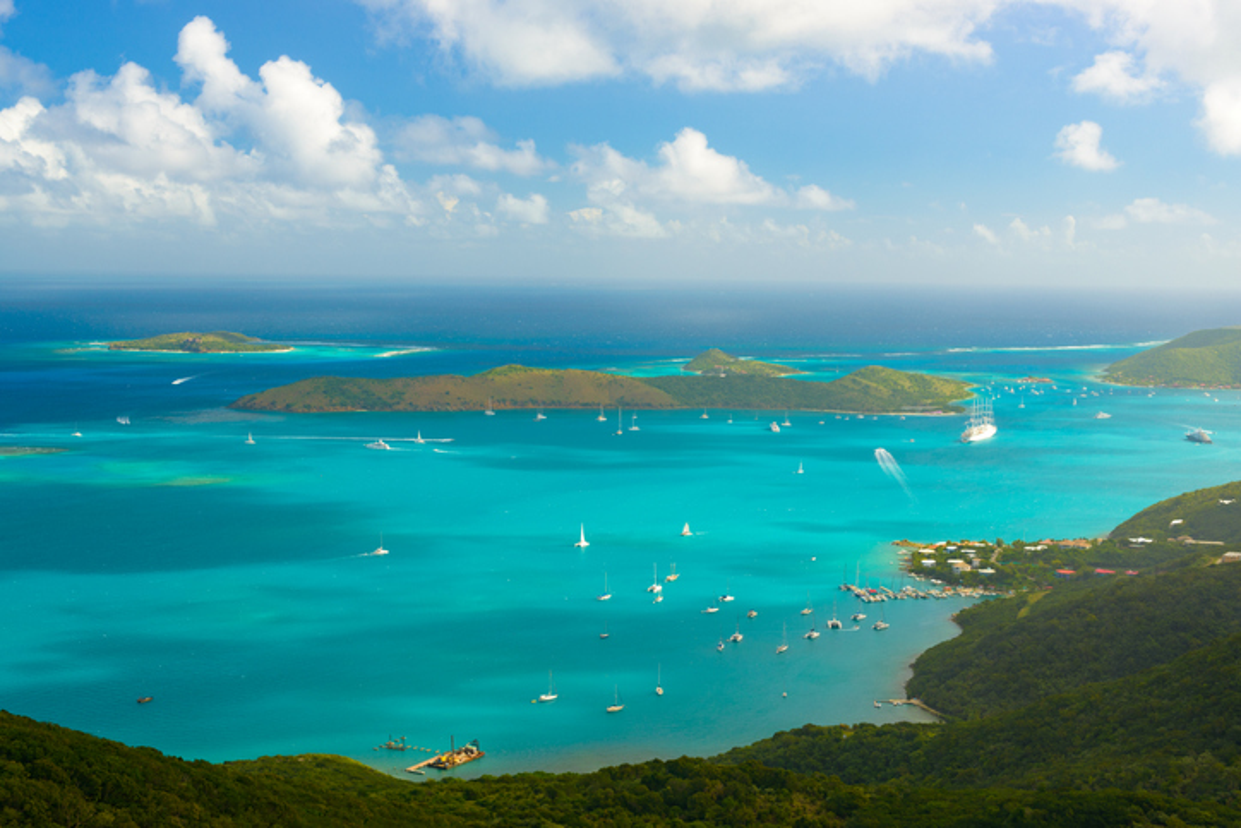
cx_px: 620
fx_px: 1724
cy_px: 414
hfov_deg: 39.6
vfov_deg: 27.0
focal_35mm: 50
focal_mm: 50
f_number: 6.3
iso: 100
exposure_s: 1/200
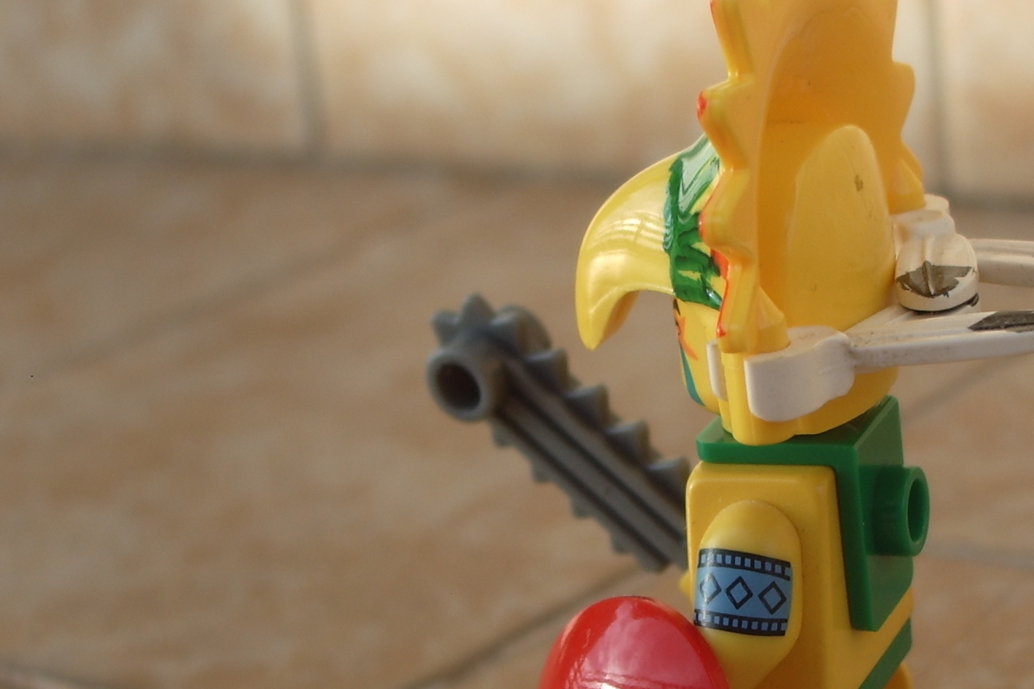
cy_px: 432
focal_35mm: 105
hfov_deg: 19.4
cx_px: 651
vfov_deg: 13.0
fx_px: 3015
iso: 50
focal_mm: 10.2
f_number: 3.5
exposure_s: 1/200
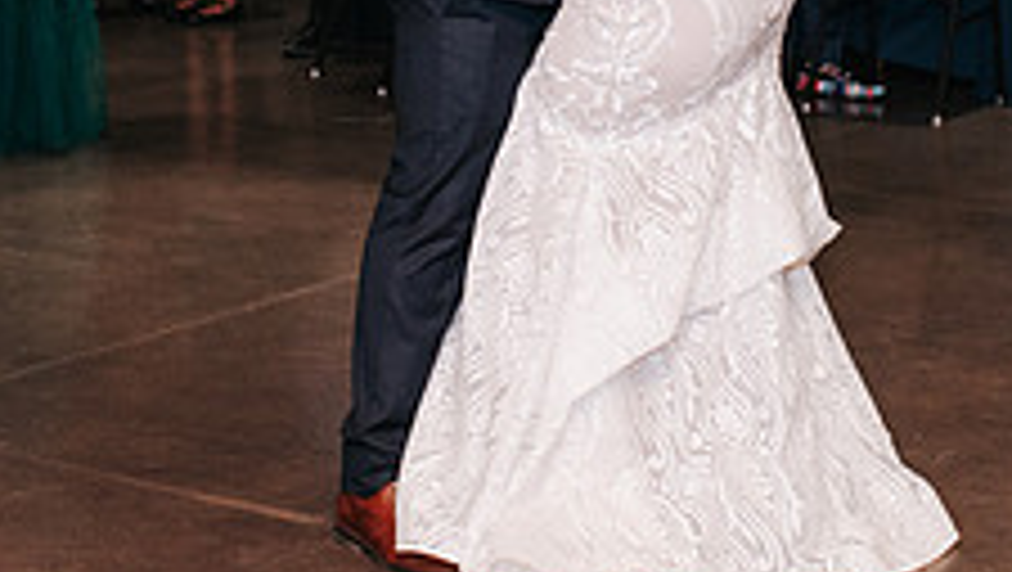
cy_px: -187
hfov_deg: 19.1
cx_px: 537
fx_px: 3008
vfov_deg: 10.6
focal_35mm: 112
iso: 1000
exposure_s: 1/200
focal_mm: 35
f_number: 2.8
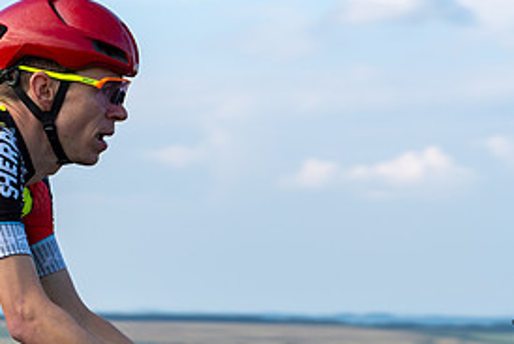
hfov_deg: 12.6
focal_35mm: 161
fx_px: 2300
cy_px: 230
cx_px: 34
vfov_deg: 8.5
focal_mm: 76
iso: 200
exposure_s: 1/320
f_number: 6.3
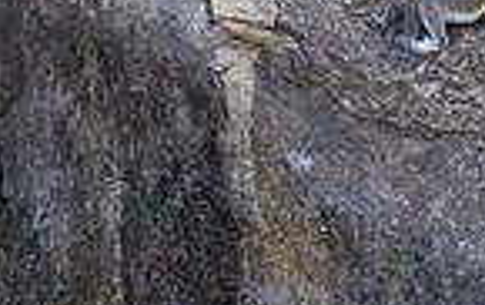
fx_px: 5664
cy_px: 21
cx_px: 523
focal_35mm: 428
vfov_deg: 3.1
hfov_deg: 4.9
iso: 400
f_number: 4
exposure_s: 1/1250
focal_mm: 70
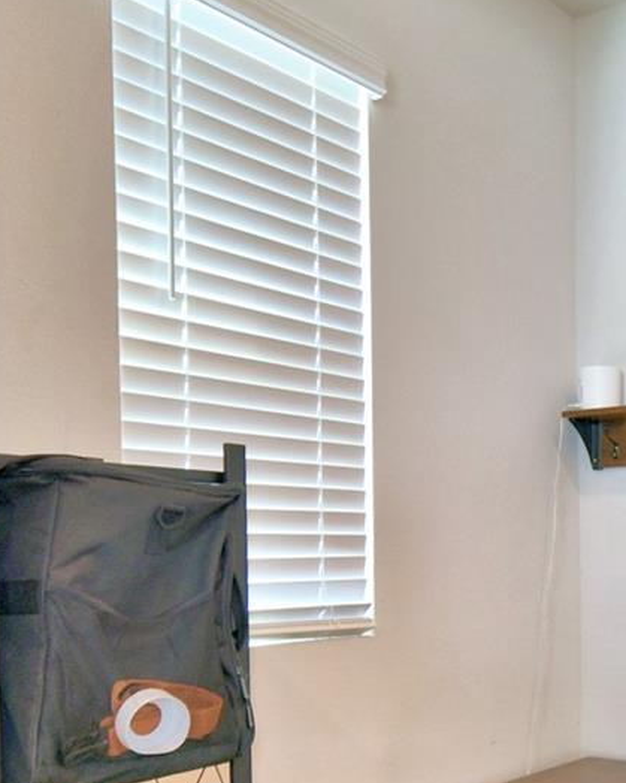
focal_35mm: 43
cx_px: 580
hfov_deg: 32.9
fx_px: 996
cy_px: 586
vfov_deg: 41.7
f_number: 4.5
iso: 200
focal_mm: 10
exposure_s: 1/40
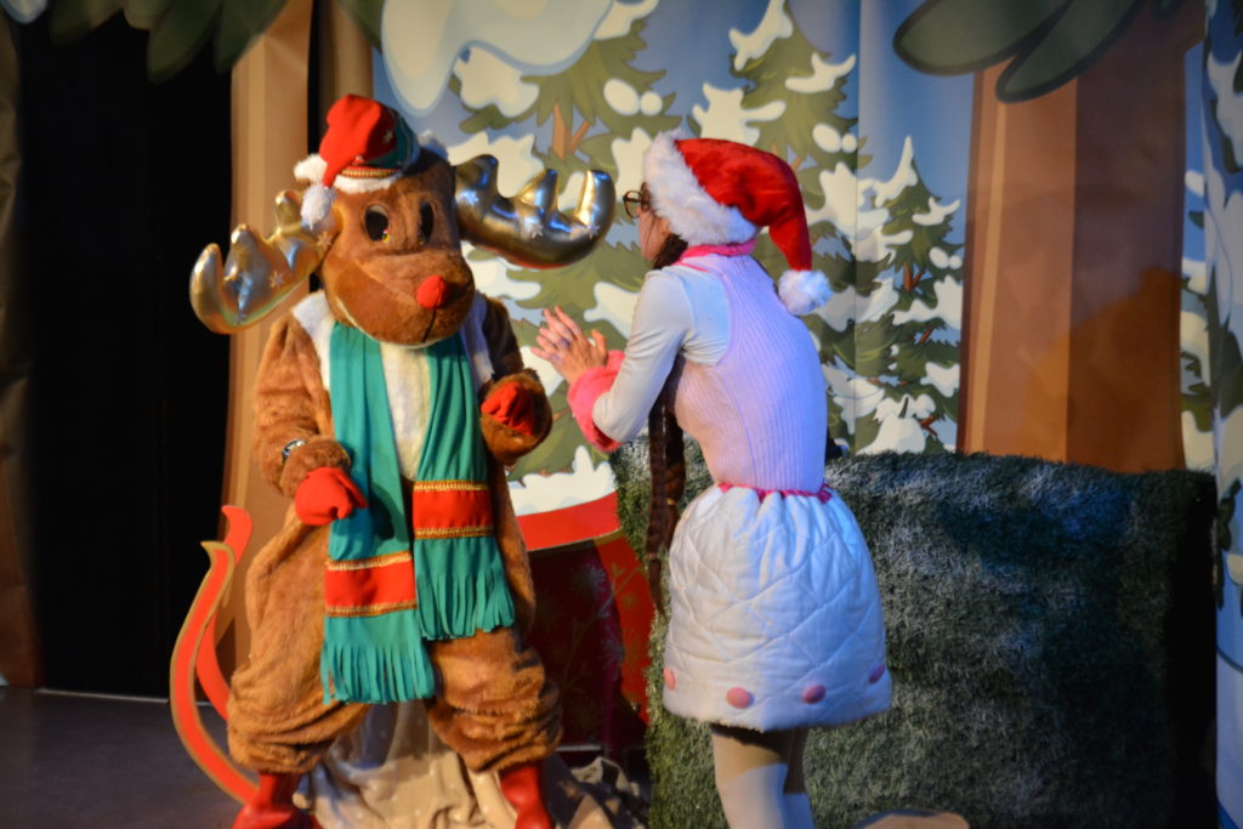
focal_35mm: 87
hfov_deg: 23.4
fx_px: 3004
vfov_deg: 15.7
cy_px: 414
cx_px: 622
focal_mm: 58
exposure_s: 1/80
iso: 1250
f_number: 5.6
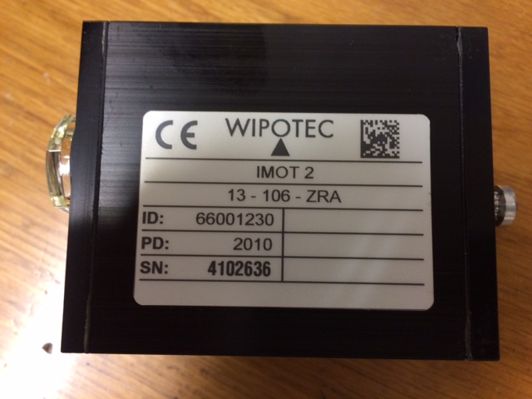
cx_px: 266
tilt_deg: -83.9
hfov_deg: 61.7
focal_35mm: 29
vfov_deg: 48.2
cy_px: 200
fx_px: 446
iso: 200
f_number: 2.2
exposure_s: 1/33
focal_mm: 4.15
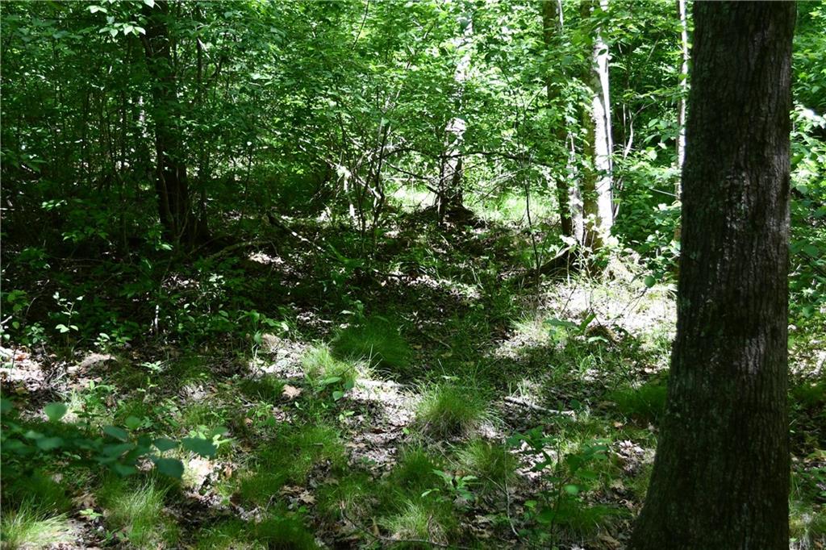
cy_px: 275
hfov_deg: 41.1
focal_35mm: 48
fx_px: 1101
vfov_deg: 28.1
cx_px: 413
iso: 400
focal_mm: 24
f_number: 4.2
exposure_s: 1/250
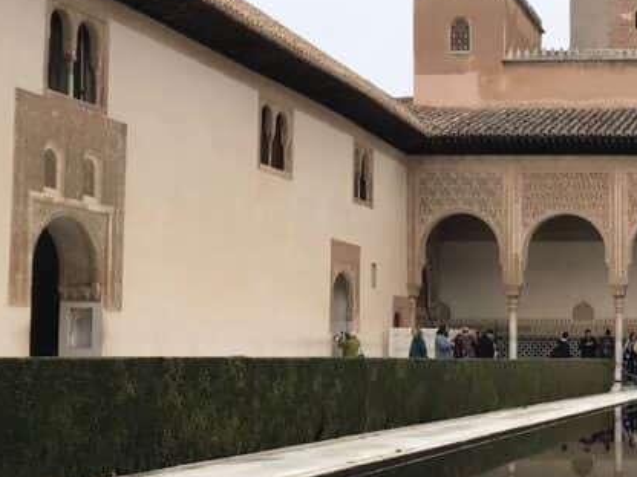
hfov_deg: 25.8
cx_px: 726
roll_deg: -0.1
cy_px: 344
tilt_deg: +2.8
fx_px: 1270
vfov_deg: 21.2
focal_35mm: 69
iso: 20
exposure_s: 1/748
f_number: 1.8
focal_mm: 3.99
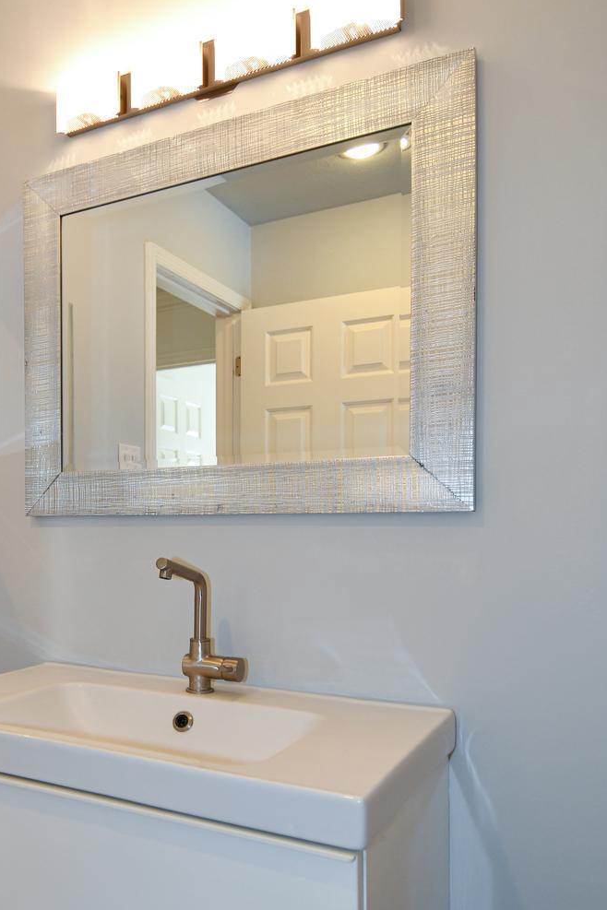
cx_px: 143
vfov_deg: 63.6
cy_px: 616
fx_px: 708
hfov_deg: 44.7
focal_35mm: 28
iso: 280
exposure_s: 1/60
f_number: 4
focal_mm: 12
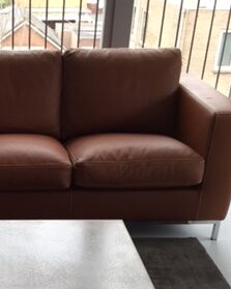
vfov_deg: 27.1
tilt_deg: -32.7
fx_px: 556
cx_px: 17
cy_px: 304
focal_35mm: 65
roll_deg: -1.4
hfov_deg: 22.8
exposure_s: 1/30
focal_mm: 4.15
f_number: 2.2
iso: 40
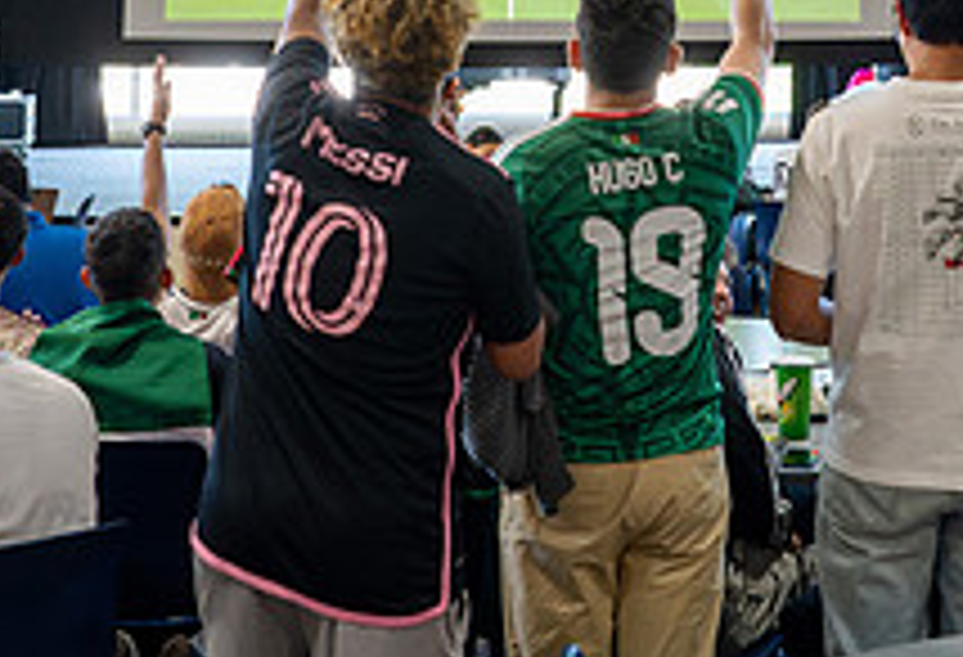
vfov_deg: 17.3
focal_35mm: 73
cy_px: -296
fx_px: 1967
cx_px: 559
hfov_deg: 27.5
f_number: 2.8
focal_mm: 24
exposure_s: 1/320
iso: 2000
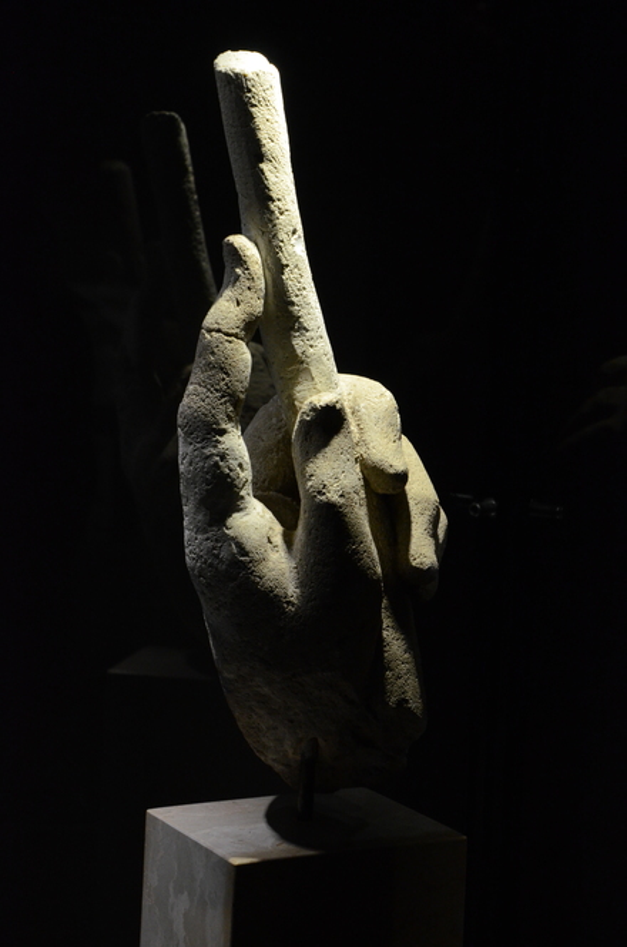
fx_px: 2046
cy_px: 474
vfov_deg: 26.0
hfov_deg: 17.4
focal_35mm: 78
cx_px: 314
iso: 2500
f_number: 9
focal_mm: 52
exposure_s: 1/320
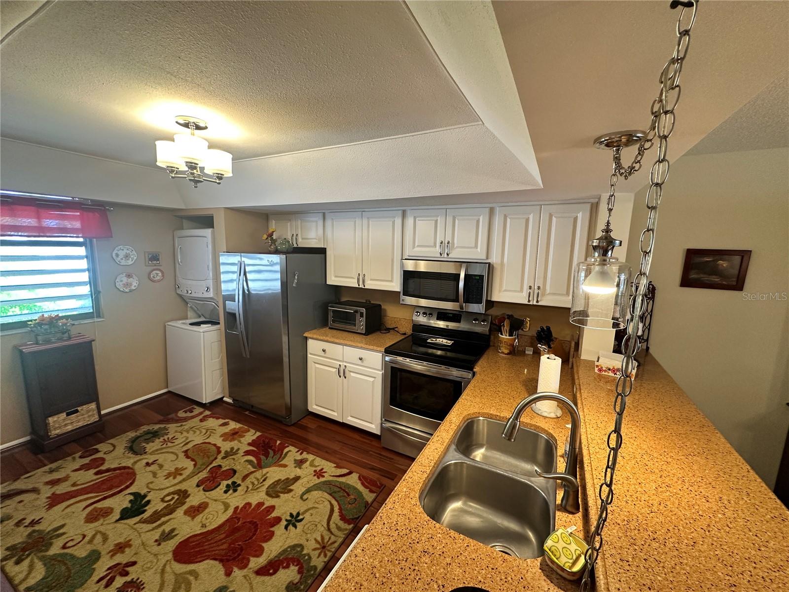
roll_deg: -1.9
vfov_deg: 85.7
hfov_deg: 102.1
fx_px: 319
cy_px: 296
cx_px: 394
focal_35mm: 14
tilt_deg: -8.5
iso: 160
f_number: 2.2
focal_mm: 2.22
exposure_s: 1/60
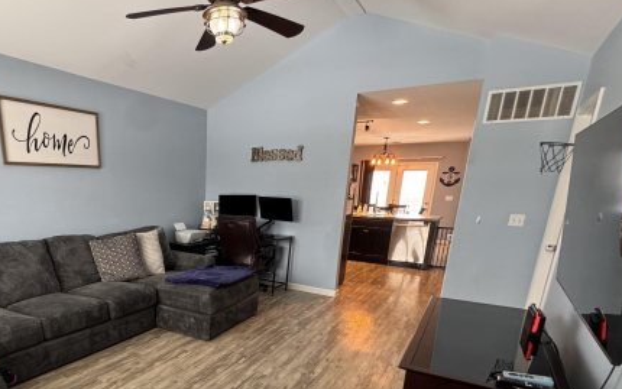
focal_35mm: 23
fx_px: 390
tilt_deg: -16.8
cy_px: 296
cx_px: 192
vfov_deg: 50.6
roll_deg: -0.9
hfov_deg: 74.0
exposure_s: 1/60
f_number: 2.2
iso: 250
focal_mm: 2.22
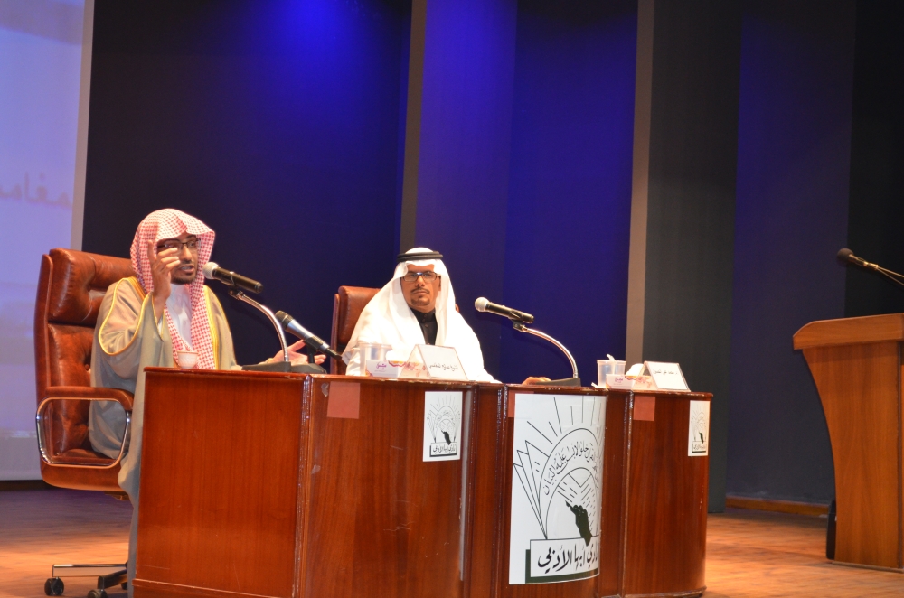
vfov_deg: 18.1
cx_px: 452
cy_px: 299
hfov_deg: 27.0
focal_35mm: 75
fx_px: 1879
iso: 1250
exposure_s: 1/60
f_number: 5.6
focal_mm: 50
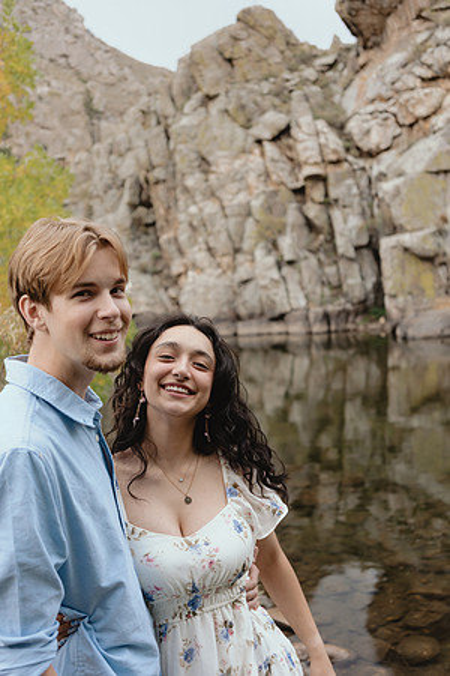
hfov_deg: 37.9
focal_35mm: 35
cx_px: 225
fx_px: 656
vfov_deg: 54.4
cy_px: 338
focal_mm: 35
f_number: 3.2
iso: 800
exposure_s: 1/250
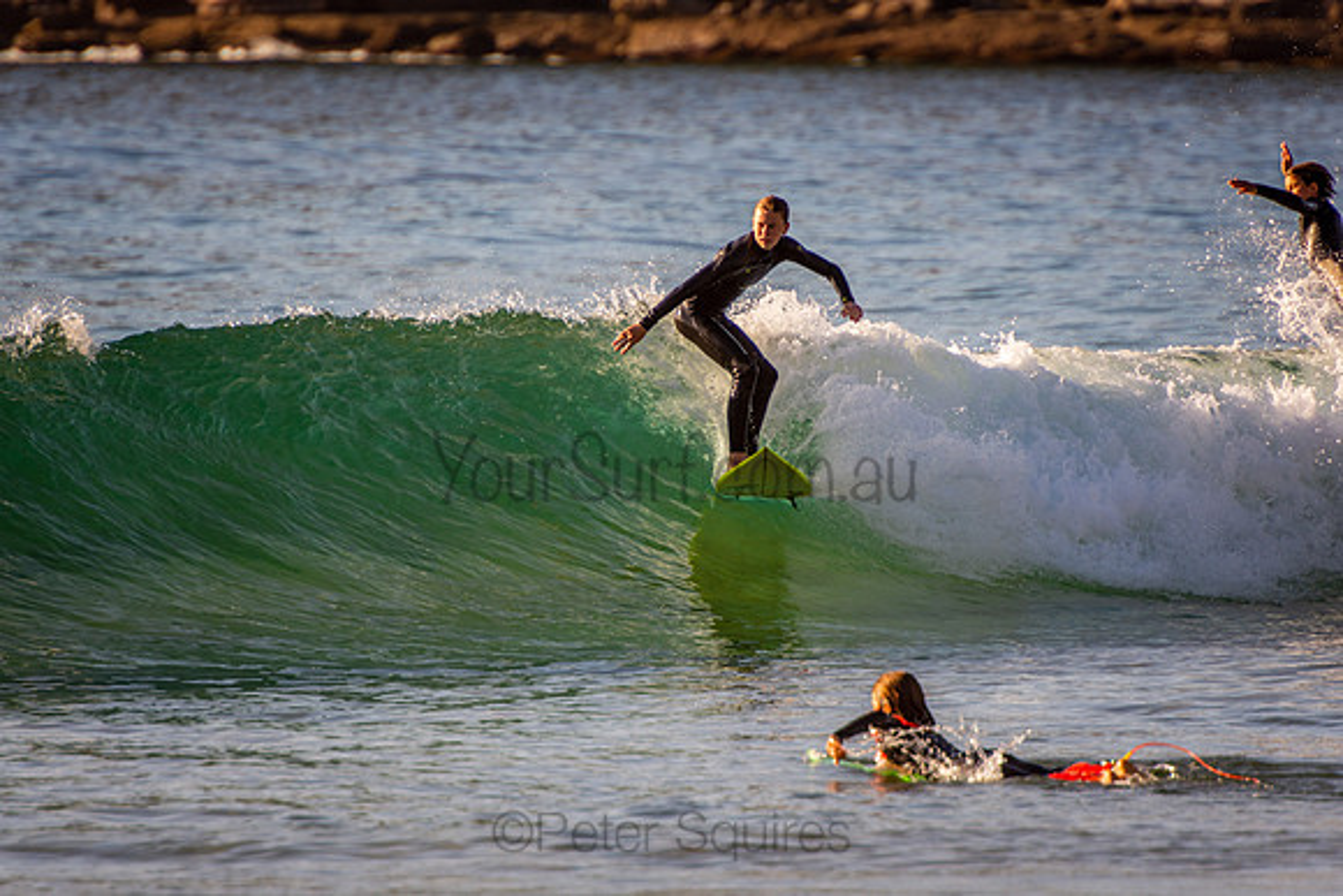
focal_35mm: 600
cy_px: 448
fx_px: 22388
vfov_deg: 2.3
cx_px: 672
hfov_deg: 3.4
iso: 400
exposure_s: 1/1250
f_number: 5.6
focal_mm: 400
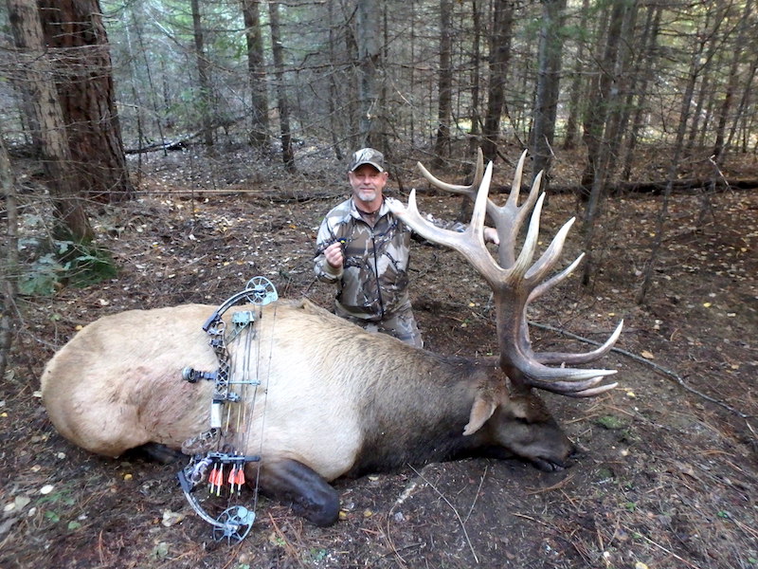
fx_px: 460
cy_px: 284
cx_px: 379
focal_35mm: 21
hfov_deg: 79.0
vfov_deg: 63.4
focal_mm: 3.7
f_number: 3.5
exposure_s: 1/10
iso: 800
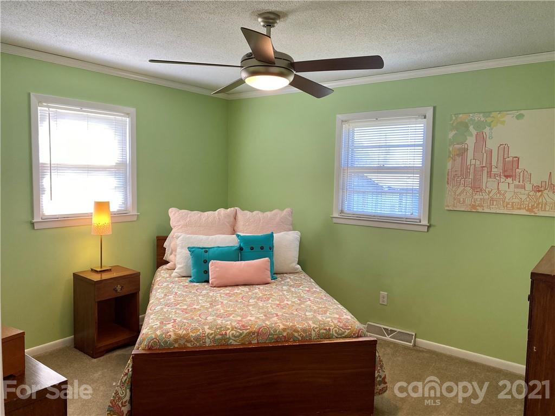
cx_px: 278
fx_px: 417
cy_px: 208
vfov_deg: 53.1
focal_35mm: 26
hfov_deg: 67.3
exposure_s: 1/120
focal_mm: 4.25
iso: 80
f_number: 1.8
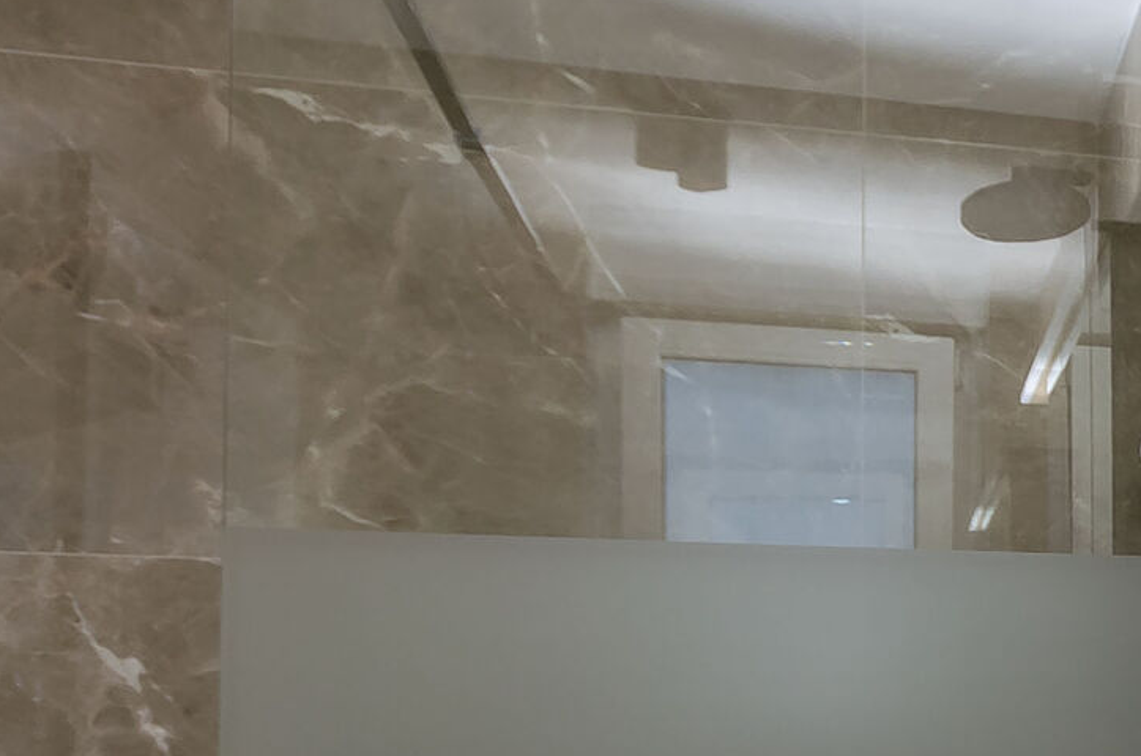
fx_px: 1835
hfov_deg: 28.5
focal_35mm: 58
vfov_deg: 22.6
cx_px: 1469
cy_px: 721
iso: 100
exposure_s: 1/100
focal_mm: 10
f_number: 8
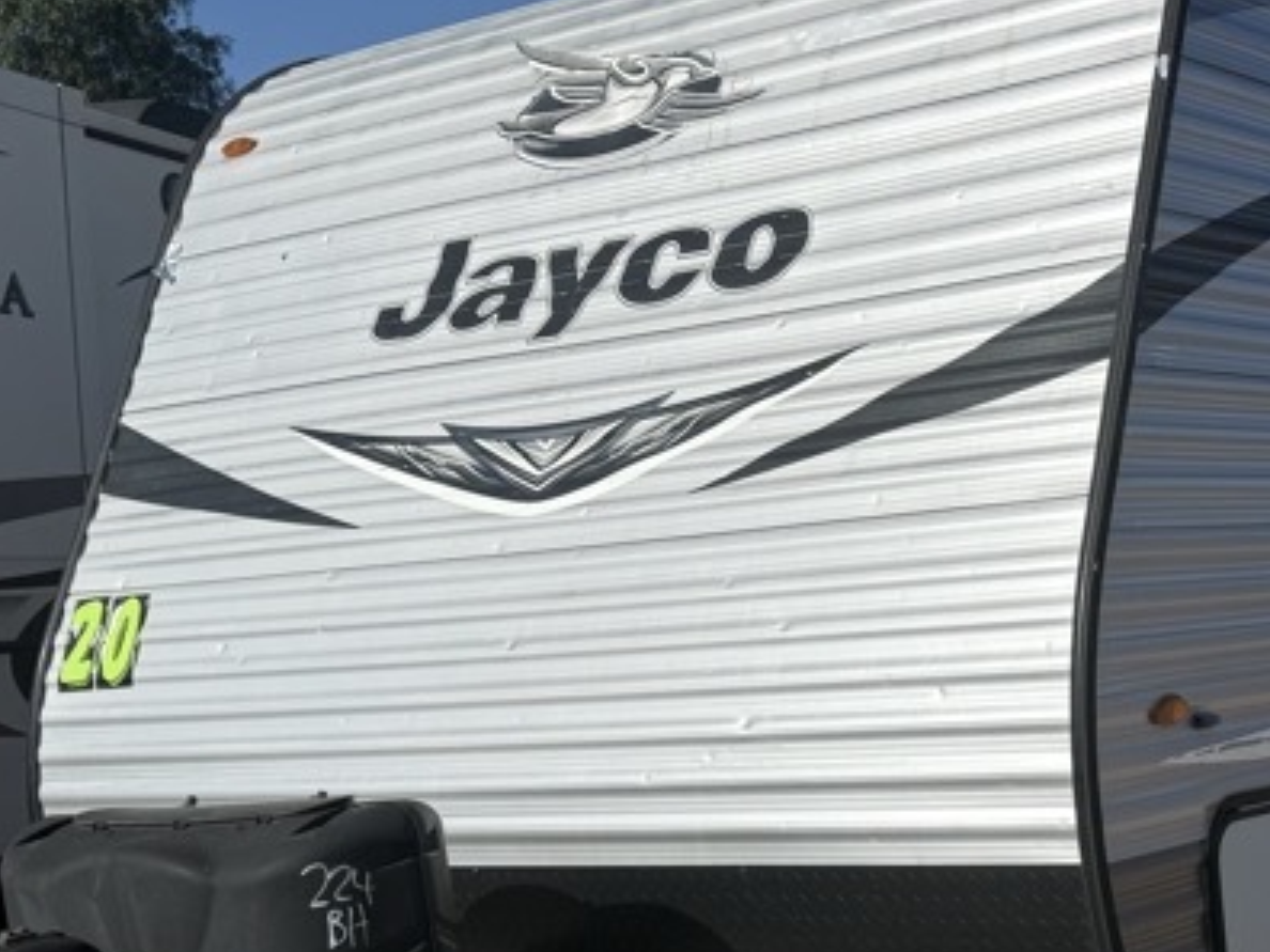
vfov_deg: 23.5
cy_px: 692
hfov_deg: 30.0
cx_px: 1122
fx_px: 2275
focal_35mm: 62
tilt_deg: +0.0
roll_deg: +2.7
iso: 80
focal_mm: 6.76
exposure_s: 1/7353
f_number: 1.78
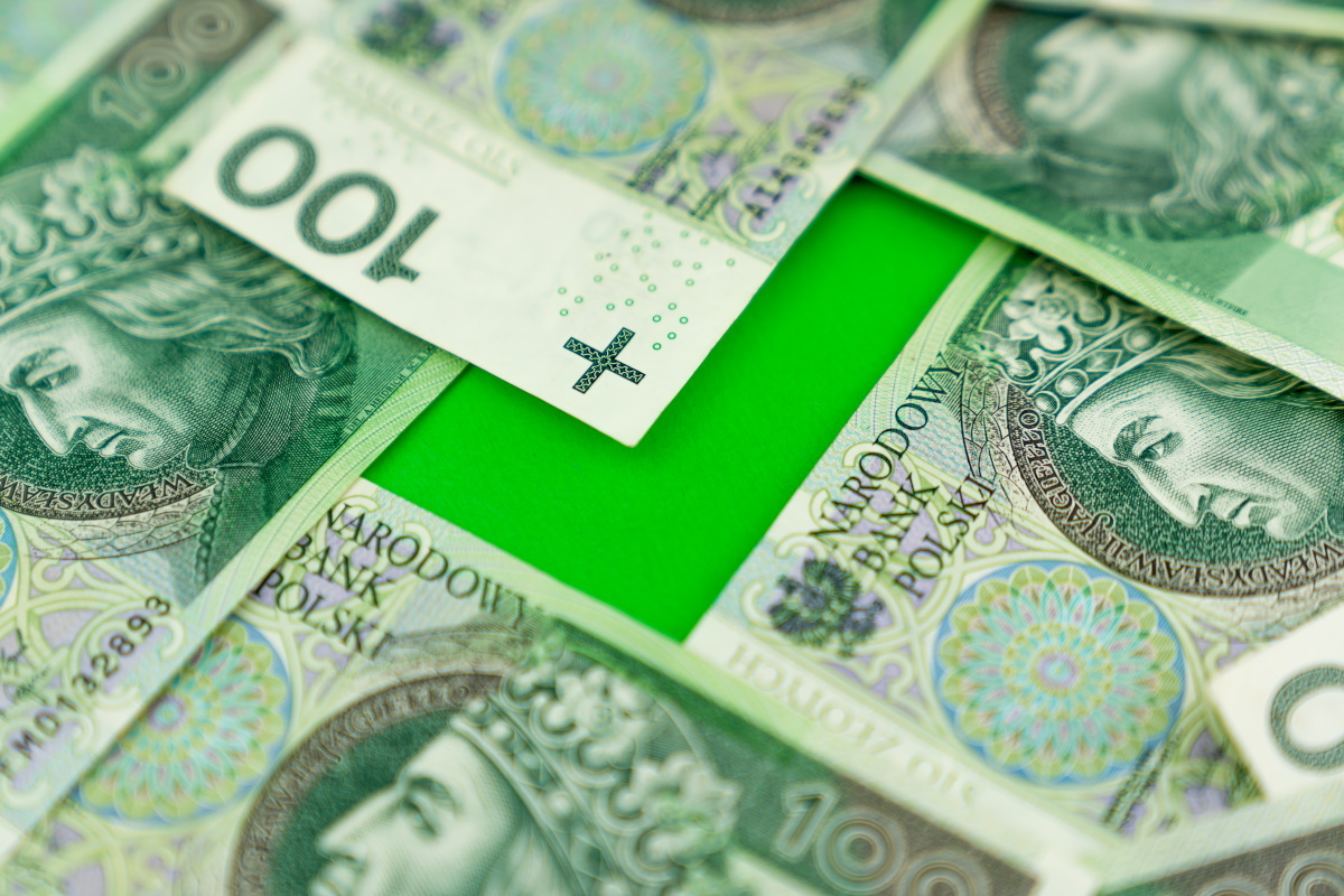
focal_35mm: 70
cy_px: 448
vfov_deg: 19.5
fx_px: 2613
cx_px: 672
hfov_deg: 28.8
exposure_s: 1/160
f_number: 2.8
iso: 100
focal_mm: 70
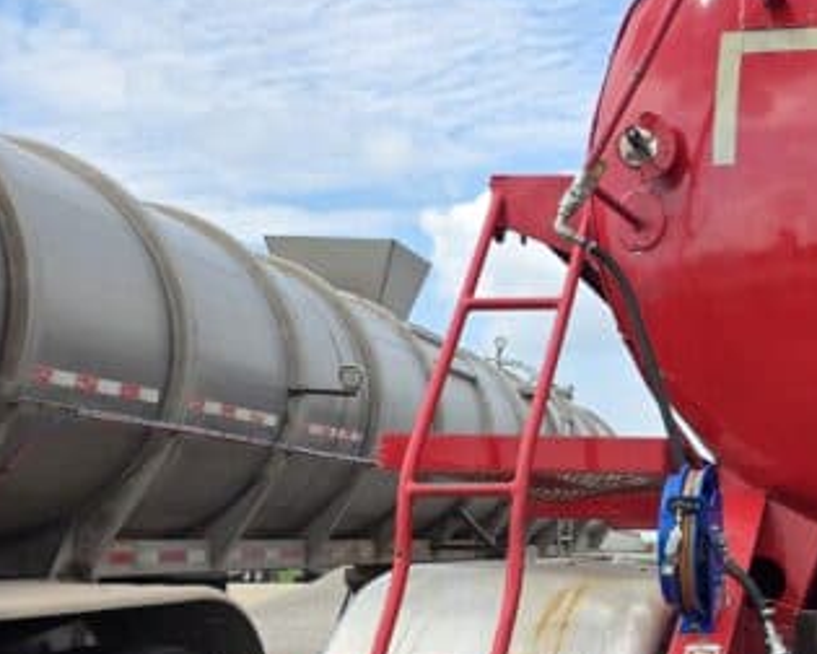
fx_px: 1378
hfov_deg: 29.3
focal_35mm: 57
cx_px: 931
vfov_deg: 26.2
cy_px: 516
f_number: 1.7
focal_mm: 6.3
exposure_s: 1/3203
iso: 80
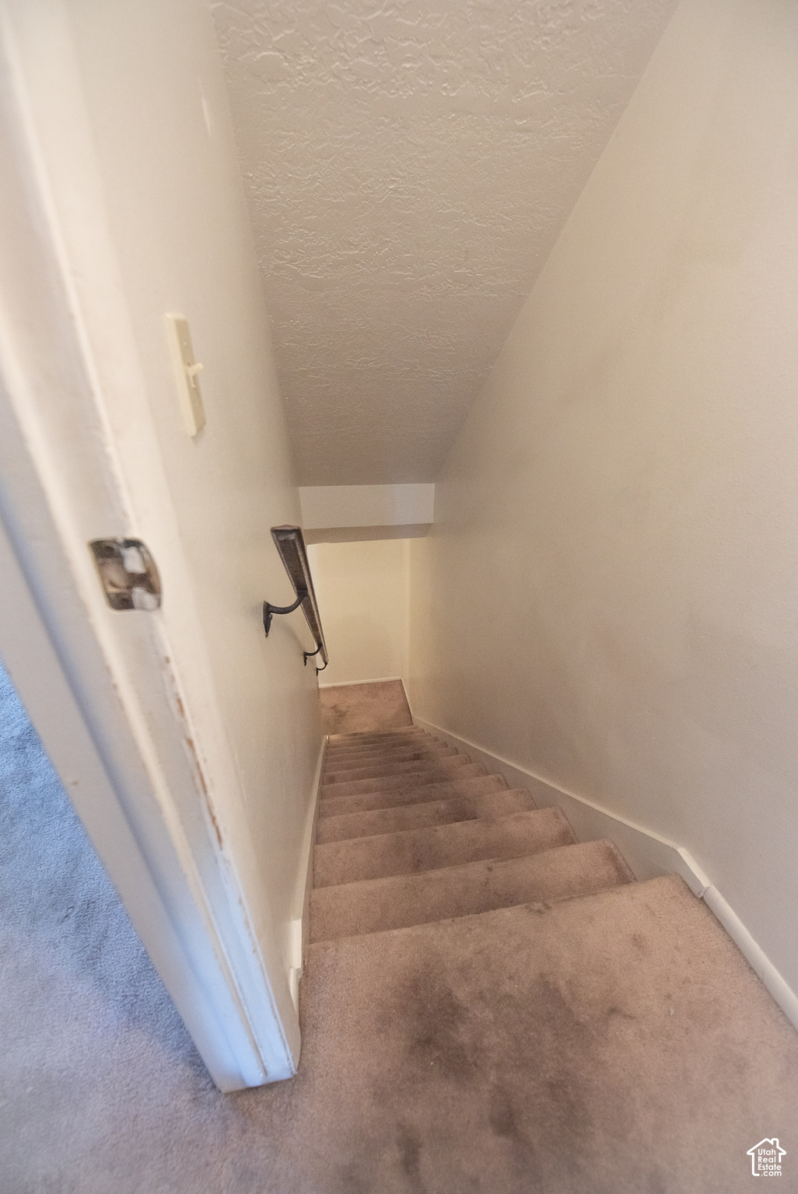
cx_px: 399
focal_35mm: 14
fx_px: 465
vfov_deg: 104.2
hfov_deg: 81.3
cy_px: 597
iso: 1000
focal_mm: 14
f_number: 3.5
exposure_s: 1/250
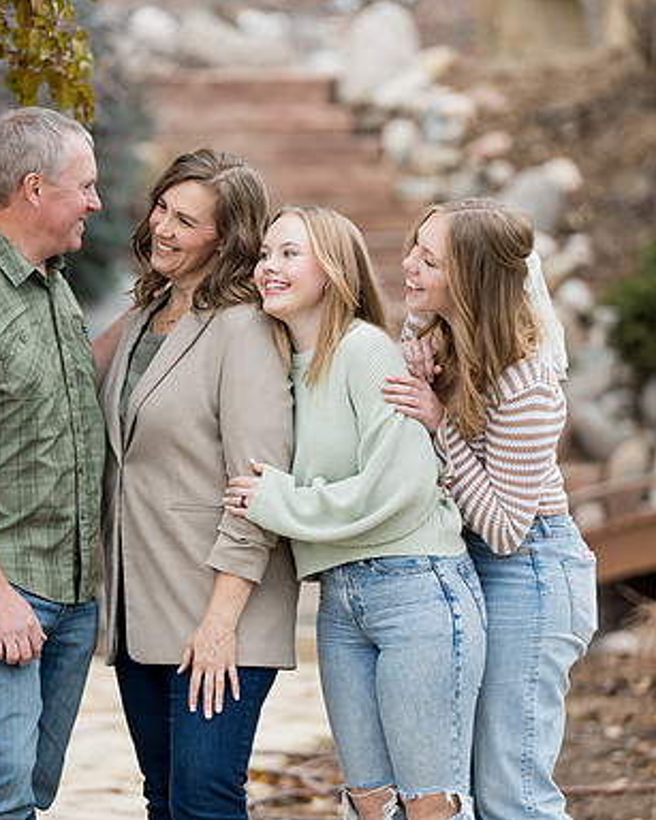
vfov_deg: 7.1
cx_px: 252
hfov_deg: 5.7
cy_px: 411
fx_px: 6579
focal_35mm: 271
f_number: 3.2
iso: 400
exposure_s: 1/200
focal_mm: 191
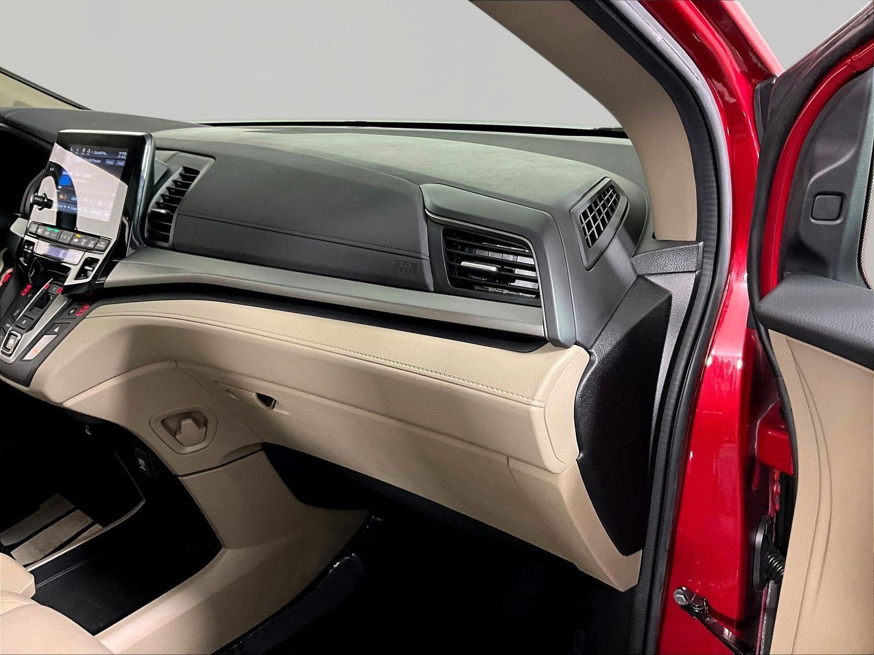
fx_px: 732
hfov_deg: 61.7
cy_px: 328
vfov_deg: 48.2
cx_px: 437
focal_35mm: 29
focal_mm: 3
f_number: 1.8
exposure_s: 1/60
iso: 125
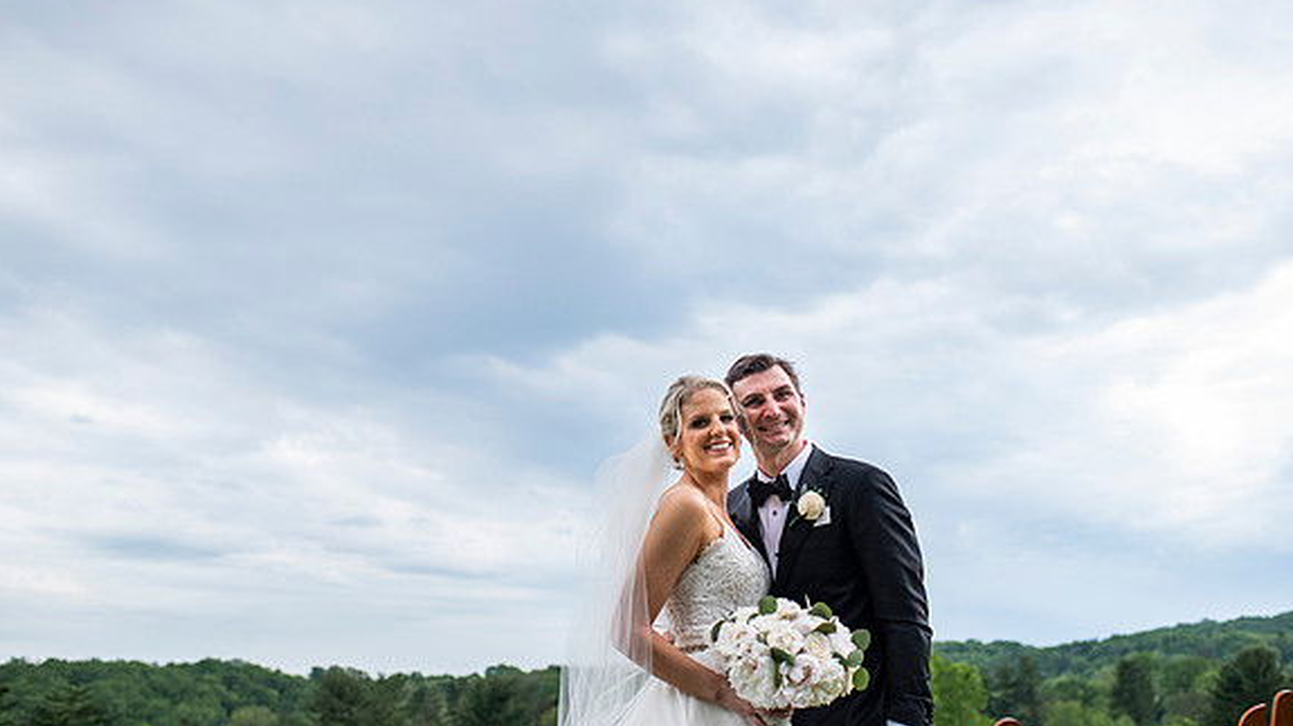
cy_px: 372
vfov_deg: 32.0
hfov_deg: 54.0
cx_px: 650
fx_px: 1268
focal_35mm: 37
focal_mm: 35
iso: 800
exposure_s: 1/2000
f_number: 2.5
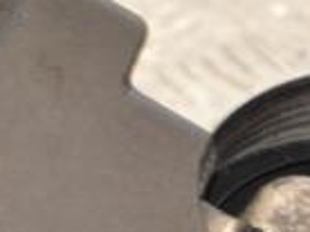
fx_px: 3925
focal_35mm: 439
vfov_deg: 3.4
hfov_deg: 4.5
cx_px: 146
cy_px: 336
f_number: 5.3
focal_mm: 70
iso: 800
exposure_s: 1/80
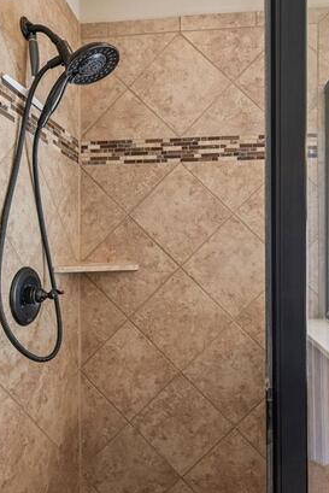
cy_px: 250
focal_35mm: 26
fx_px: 353
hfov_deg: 49.9
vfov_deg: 69.8
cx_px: 183
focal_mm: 16.5
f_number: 8
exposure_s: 1/50
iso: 400
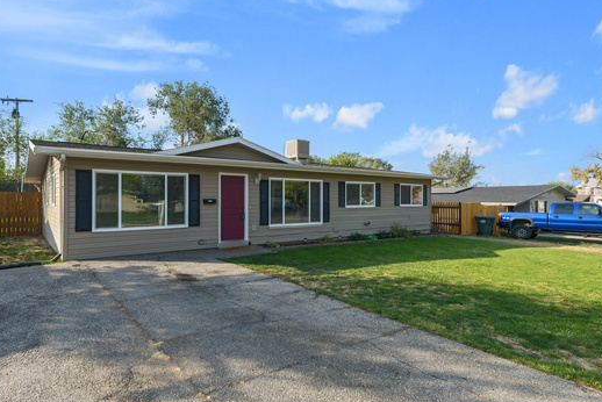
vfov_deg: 59.6
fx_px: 351
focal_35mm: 21
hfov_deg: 80.5
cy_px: 197
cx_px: 252
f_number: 8
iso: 64
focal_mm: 17
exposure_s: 1/100
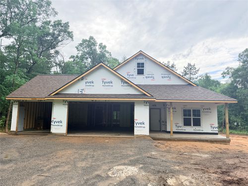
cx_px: 124
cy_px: 93
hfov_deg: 71.6
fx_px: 172
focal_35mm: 24
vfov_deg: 56.8
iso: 100
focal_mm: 6.76
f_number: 1.78
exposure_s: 1/757
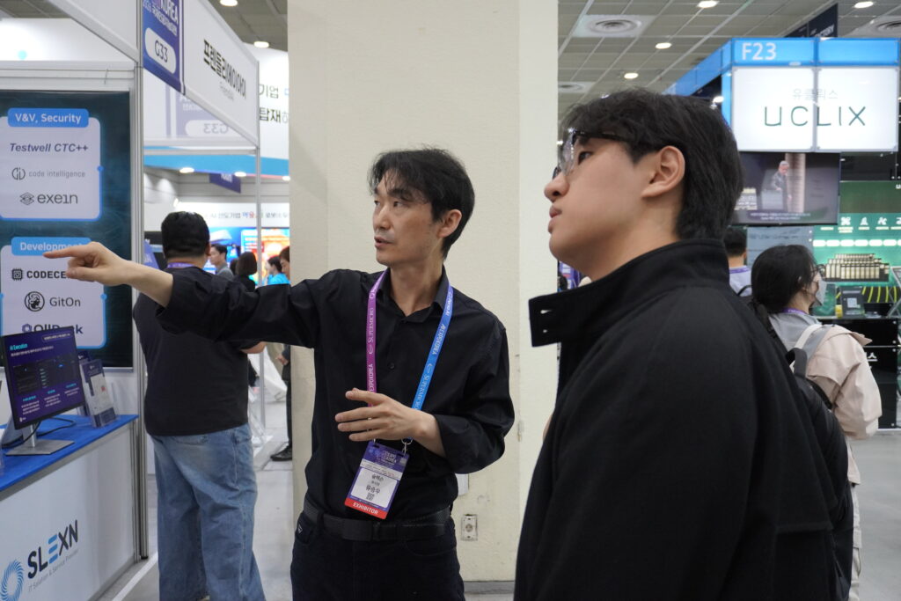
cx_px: 450
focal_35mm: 33
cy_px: 300
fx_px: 826
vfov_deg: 40.0
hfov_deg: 57.2
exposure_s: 1/200
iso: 2000
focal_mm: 22
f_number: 4
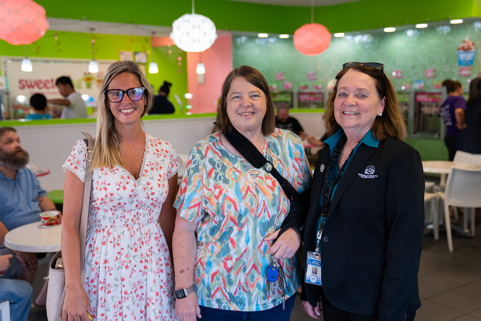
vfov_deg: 33.4
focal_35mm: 40
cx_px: 240
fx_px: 535
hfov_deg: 48.4
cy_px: 160
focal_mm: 40
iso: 320
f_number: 2.8
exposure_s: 1/125
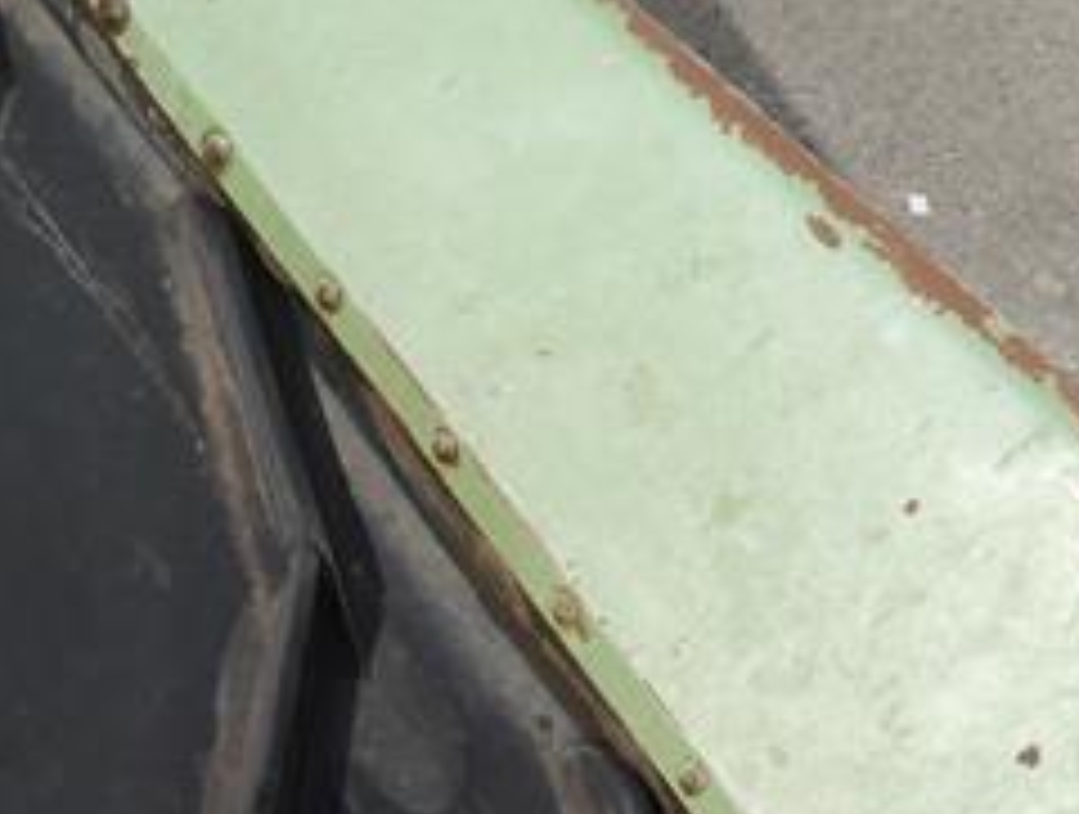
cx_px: -13
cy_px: 571
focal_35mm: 119
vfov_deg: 12.5
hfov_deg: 16.2
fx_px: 3717
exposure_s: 1/500
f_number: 8
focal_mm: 14
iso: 160
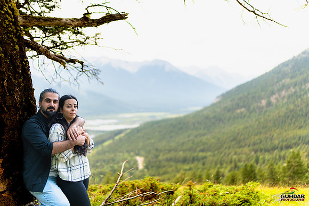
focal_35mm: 35
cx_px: 154
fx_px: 300
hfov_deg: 54.4
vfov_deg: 37.9
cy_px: 103
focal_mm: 35
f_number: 1.2
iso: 200
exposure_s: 1/5000
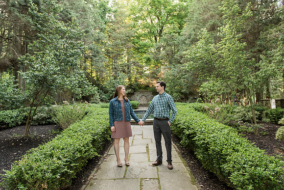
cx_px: 140
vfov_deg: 51.0
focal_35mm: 25
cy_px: 93
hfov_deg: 71.1
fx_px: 199
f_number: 4
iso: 1000
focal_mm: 24
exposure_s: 1/100
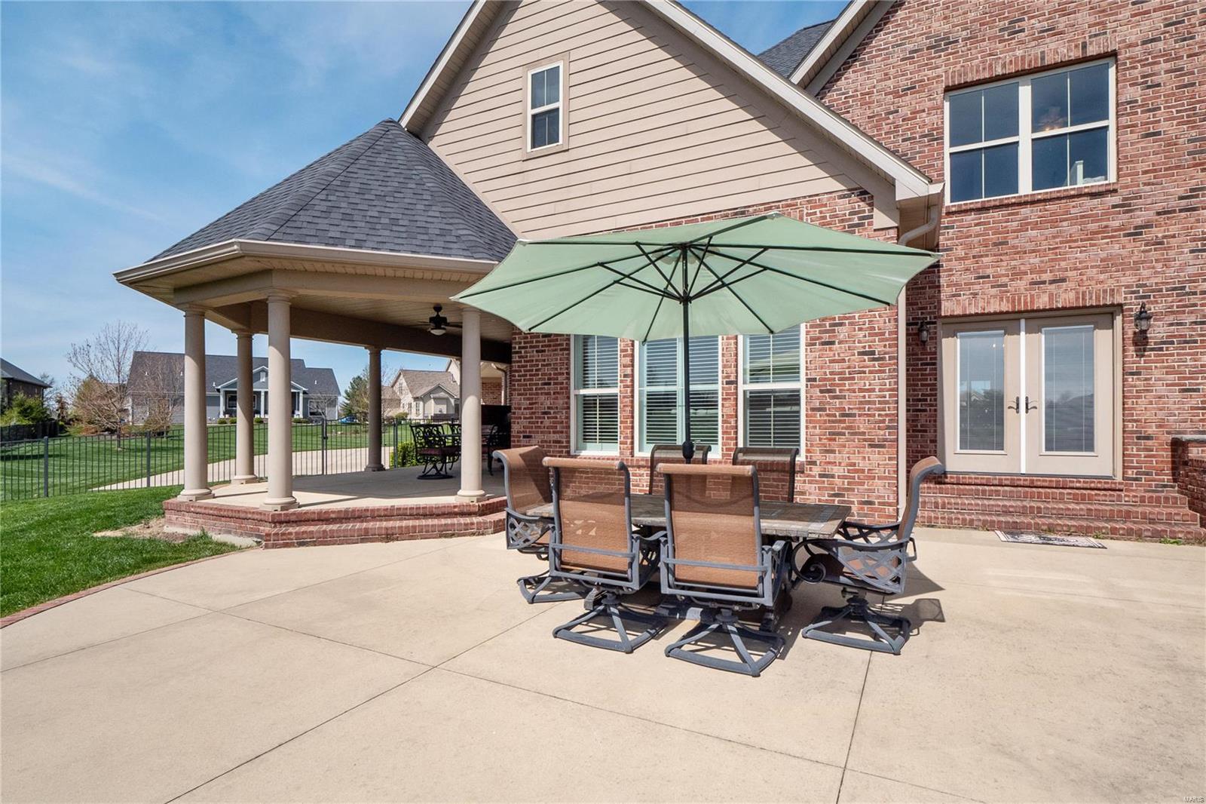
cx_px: 603
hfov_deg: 90.0
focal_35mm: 18
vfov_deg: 67.4
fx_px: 603
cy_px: 402
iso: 400
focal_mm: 9
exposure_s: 1/1000
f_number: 9
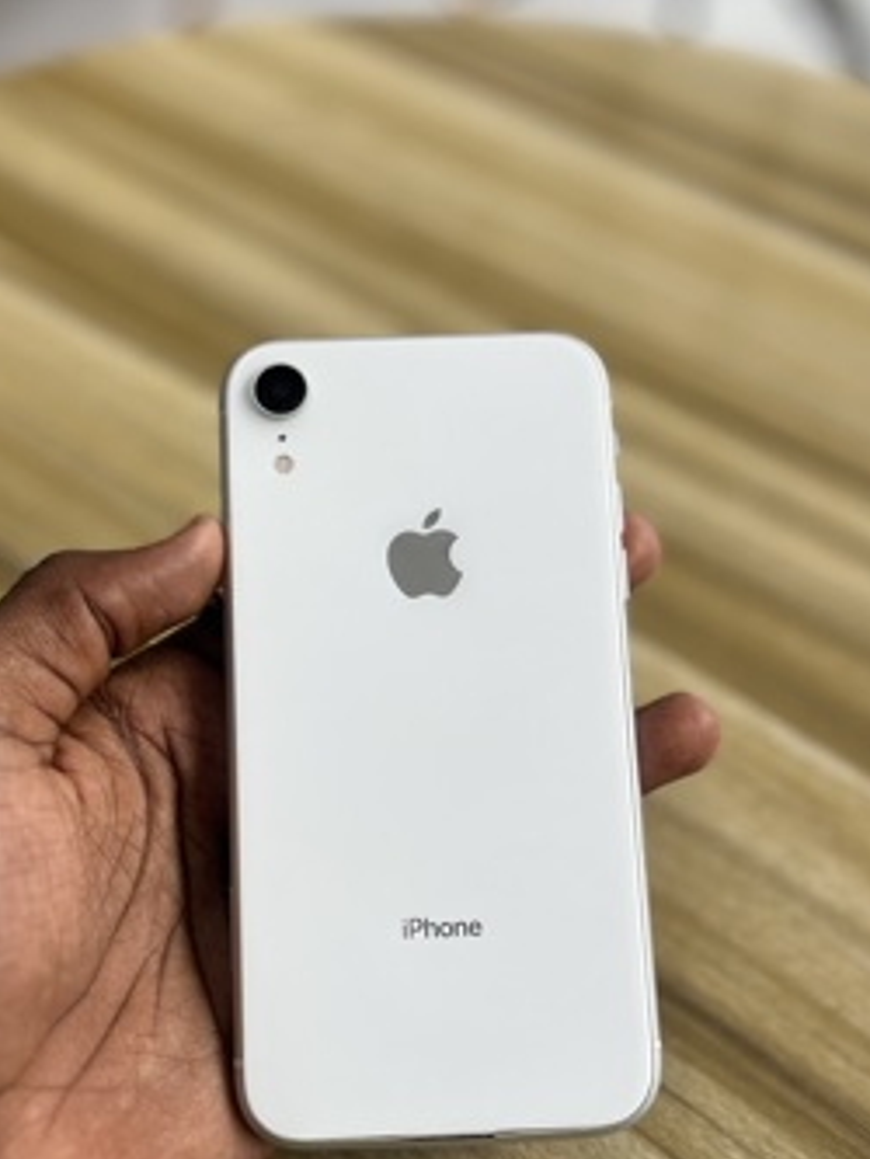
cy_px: 727
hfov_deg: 36.8
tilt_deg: -53.0
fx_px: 1306
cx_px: 371
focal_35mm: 39
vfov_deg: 47.4
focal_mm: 5.1
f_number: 1.6
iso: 50
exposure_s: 1/362
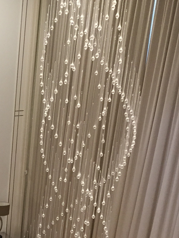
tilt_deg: -19.4
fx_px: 504
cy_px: 182
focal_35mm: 73
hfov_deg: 19.4
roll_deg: -3.1
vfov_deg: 26.3
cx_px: -16
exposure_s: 1/25
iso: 250
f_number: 2.2
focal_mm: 4.15
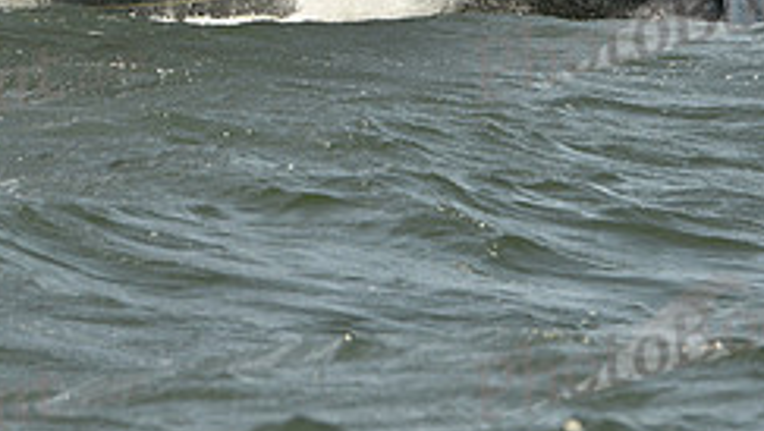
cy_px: -99
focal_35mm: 488
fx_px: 9891
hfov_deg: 4.4
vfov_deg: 2.5
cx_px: 311
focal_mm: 195
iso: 250
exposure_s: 1/800
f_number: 9
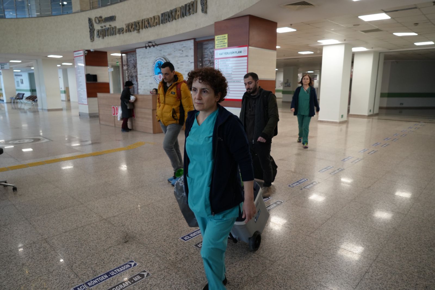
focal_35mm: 24
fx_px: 290
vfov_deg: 53.1
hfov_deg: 73.8
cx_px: 218
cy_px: 145
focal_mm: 24
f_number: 4
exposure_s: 1/160
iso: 1250
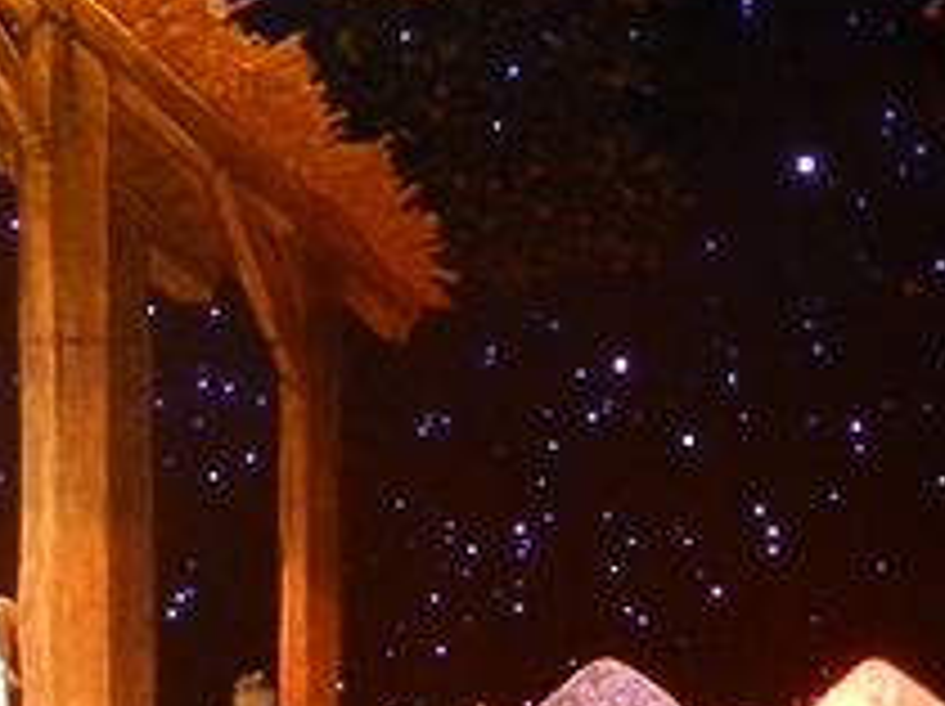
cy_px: 513
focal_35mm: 371
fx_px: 10117
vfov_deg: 4.0
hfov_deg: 5.3
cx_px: -270
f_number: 4.8
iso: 400
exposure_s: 1/6
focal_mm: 13.5
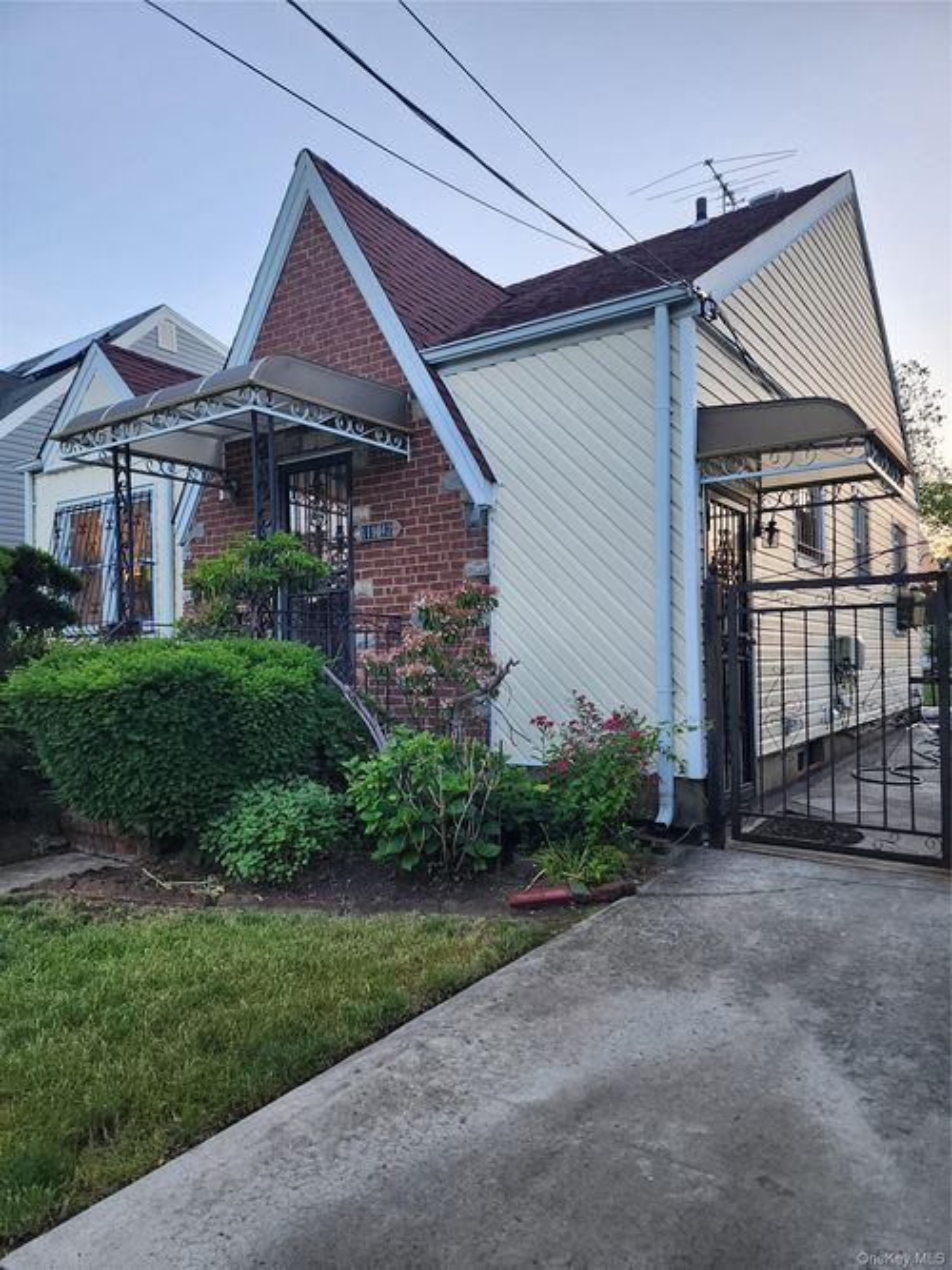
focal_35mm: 23
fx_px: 844
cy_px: 635
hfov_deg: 58.9
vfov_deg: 73.9
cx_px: 476
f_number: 1.8
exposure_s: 1/180
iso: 100
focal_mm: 6.4
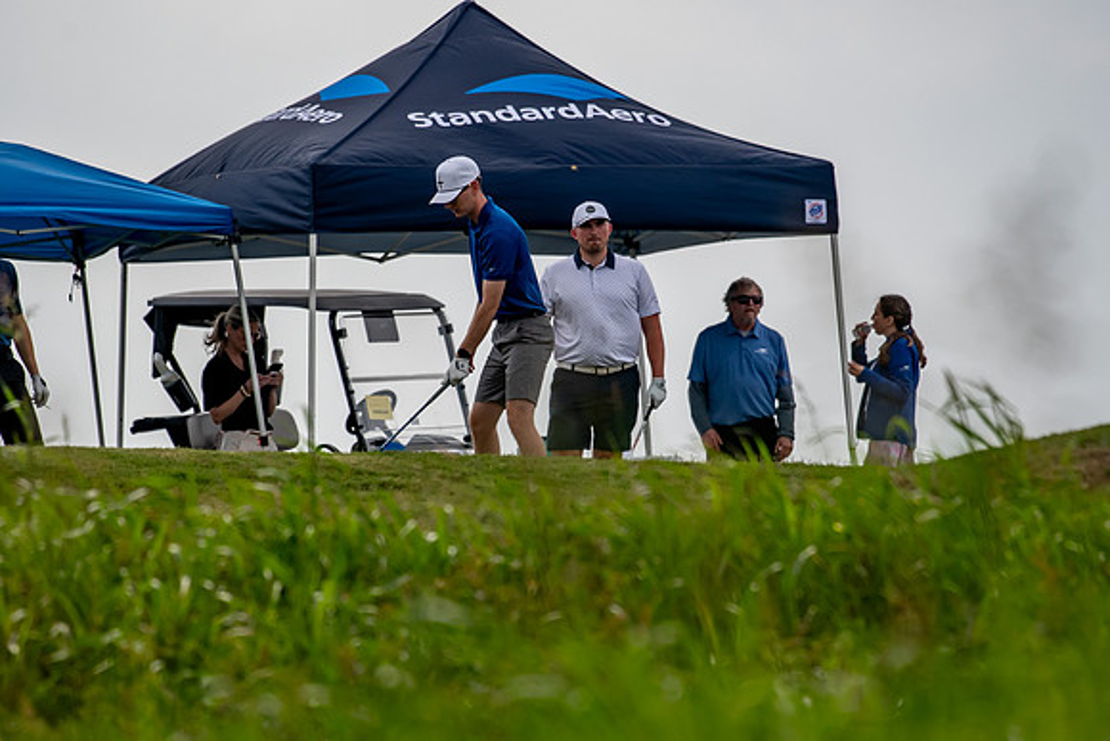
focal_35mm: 585
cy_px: 370
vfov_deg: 2.4
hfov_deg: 3.5
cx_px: 555
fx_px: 18041
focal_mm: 390
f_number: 5.6
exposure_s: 1/2000
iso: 400
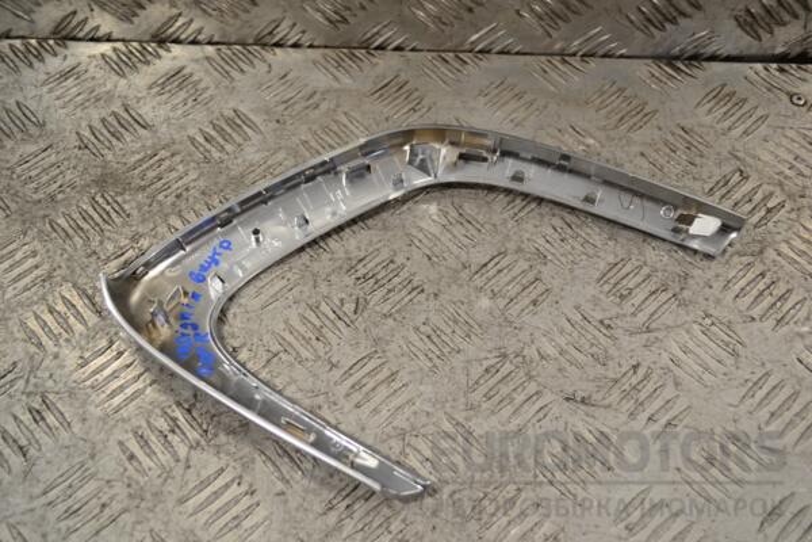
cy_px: 271
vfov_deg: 31.9
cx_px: 406
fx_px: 947
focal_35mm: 42
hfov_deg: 46.4
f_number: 4.5
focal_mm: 28
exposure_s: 1/50
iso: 100
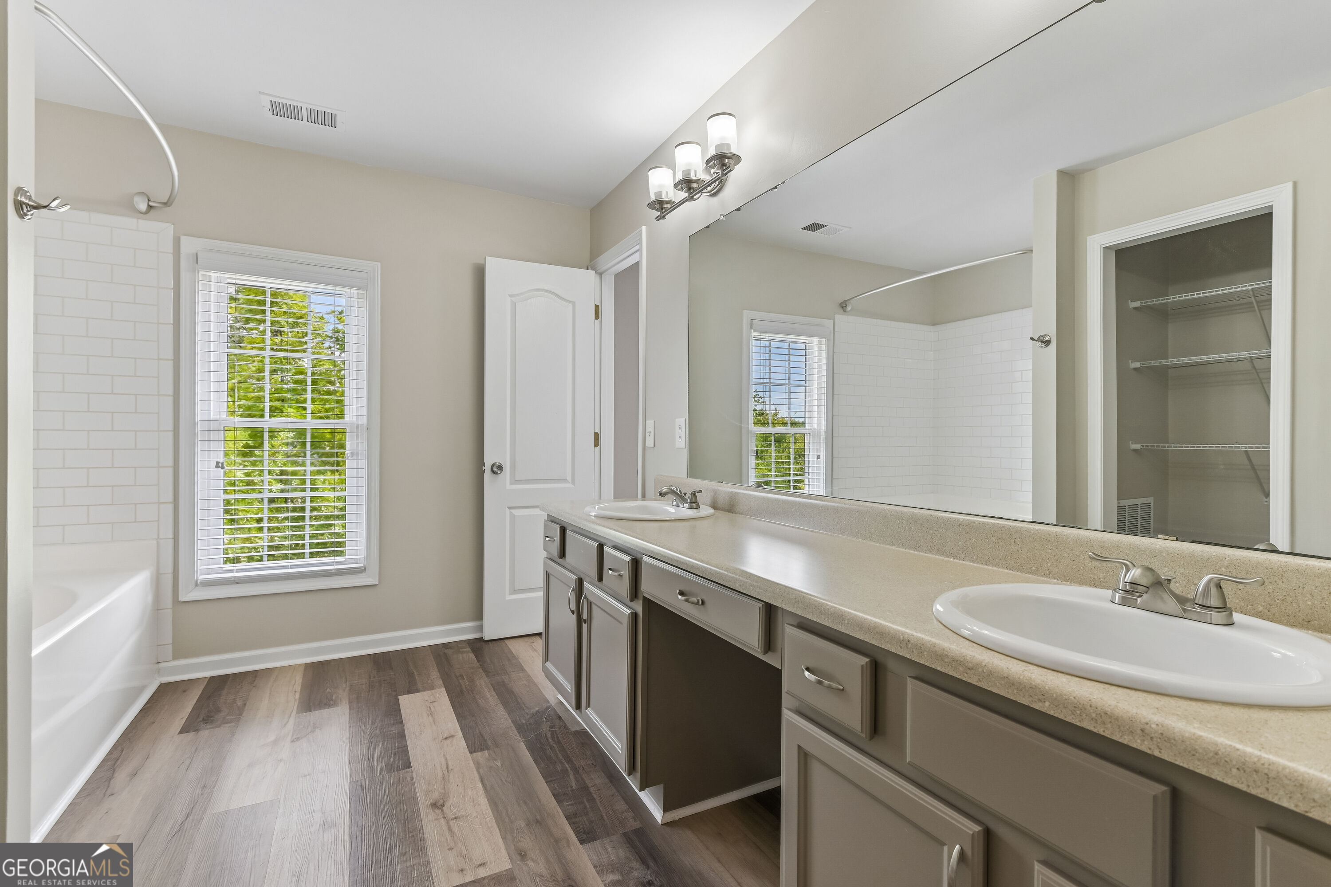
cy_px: 444
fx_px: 592
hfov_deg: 96.7
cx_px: 666
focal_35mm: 16
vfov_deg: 73.7
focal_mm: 16
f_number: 8
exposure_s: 1/30
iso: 200
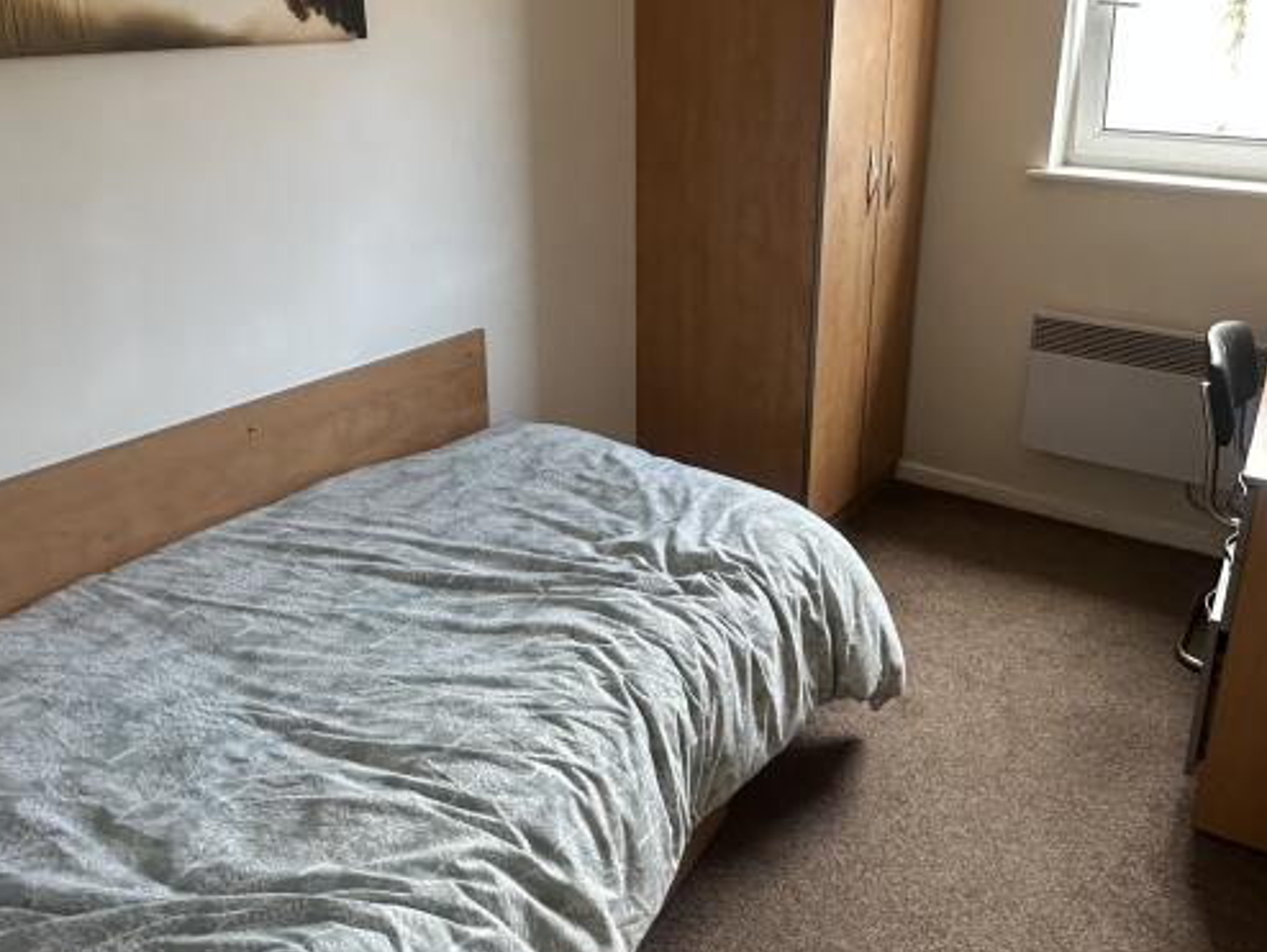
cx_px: 718
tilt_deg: -18.4
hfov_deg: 61.4
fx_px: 1062
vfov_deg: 47.9
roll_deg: -1.8
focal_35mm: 29
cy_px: 367
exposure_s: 1/100
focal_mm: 2.22
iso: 250
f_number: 2.2
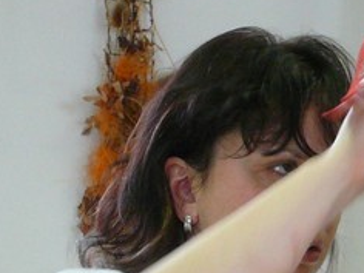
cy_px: 332
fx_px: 2313
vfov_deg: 6.7
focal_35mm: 220
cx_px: 483
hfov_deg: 8.8
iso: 200
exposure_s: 1/20
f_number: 3.6
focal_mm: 9.7
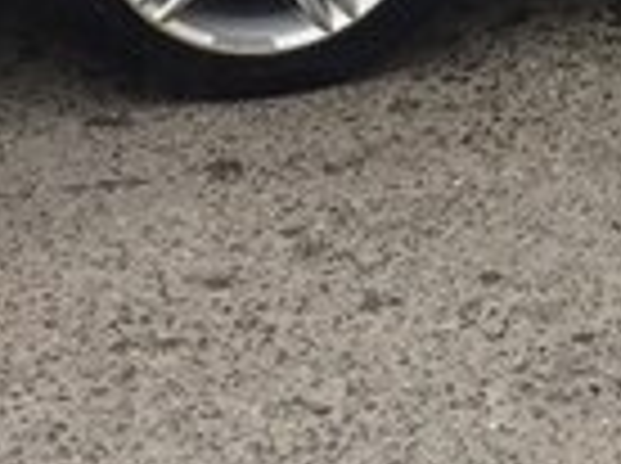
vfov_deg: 10.2
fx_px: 2489
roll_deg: -2.5
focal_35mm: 139
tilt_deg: -16.2
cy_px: -268
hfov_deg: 13.8
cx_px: 747
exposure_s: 1/273
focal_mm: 4.15
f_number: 2.2
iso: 32
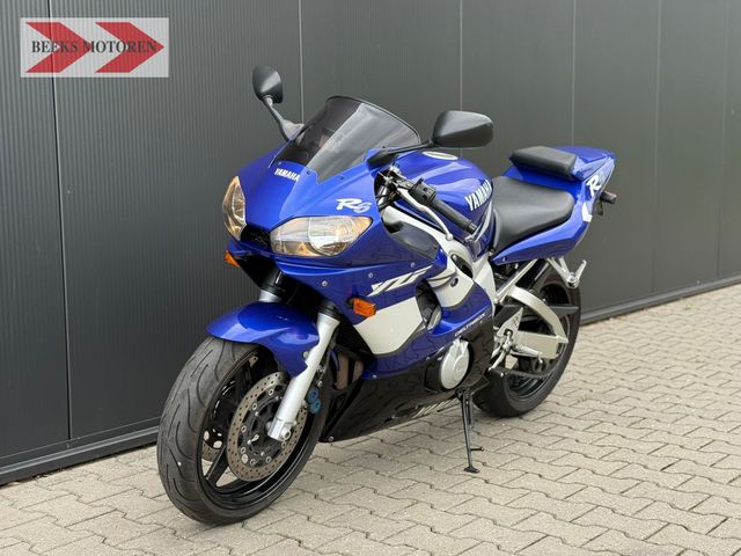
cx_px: 370
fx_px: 1028
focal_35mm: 48
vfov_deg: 30.3
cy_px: 278
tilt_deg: -6.0
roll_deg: +1.0
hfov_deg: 39.7
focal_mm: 6.76
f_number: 1.78
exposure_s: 1/596
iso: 80
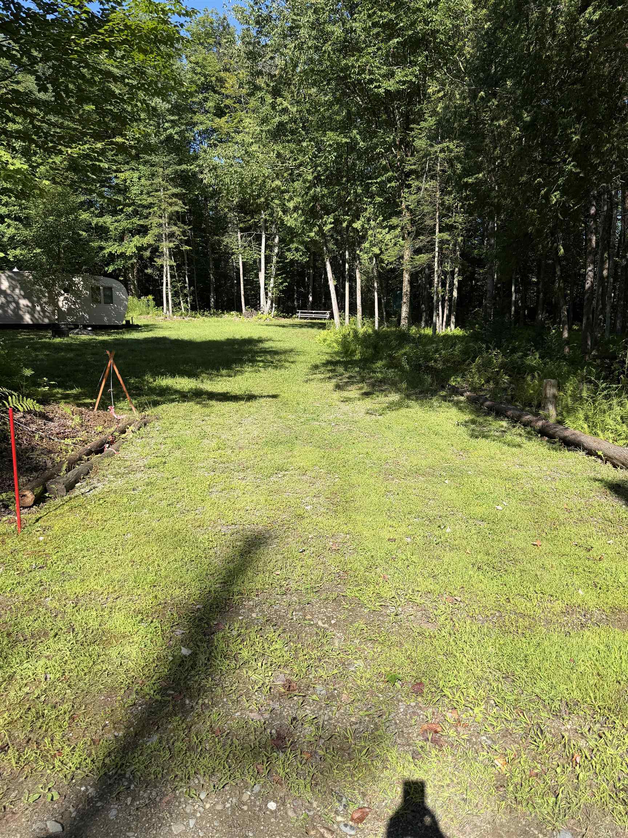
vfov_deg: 71.6
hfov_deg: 56.8
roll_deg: -0.2
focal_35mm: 24
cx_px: 314
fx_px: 581
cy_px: 419
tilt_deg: -7.3
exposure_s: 1/2110
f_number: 1.78
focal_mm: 6.76
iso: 80
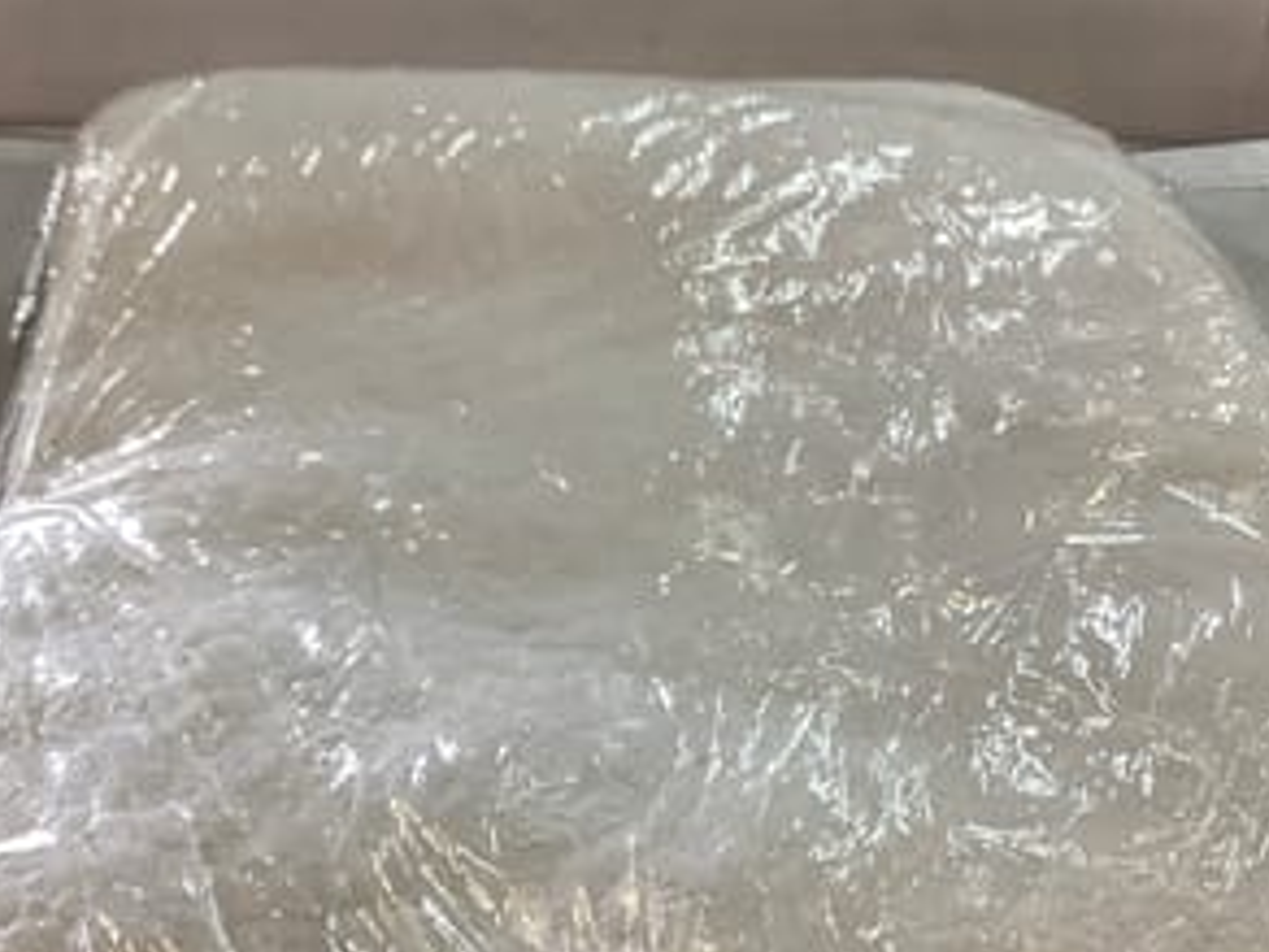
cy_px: 659
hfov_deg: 36.2
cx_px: 643
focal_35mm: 53
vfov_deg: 27.3
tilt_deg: -36.5
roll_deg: -0.2
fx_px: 1943
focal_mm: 3.3
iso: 80
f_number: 2.4
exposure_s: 1/50
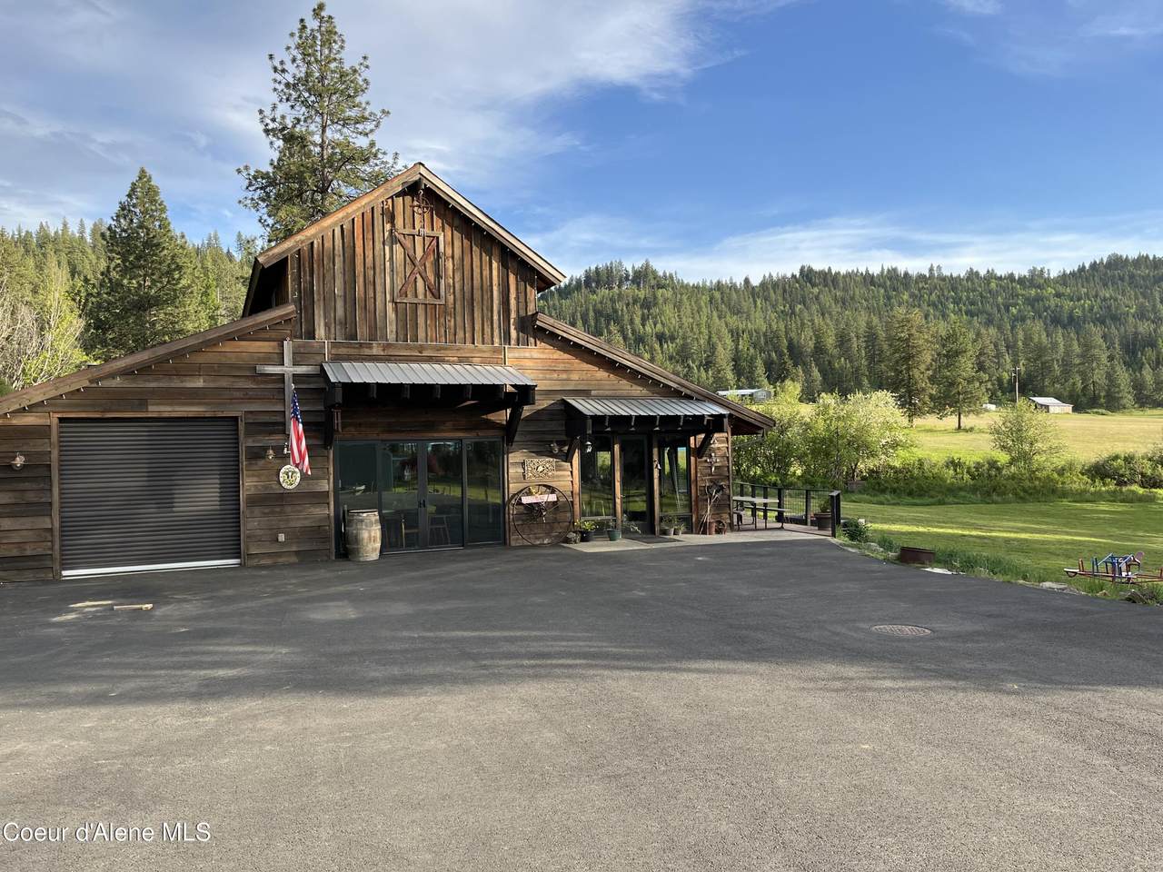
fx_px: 874
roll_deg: +1.7
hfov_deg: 67.3
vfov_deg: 53.1
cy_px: 436
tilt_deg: +0.7
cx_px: 582
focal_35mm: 26
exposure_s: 1/871
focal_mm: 5.1
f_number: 1.6
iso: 50
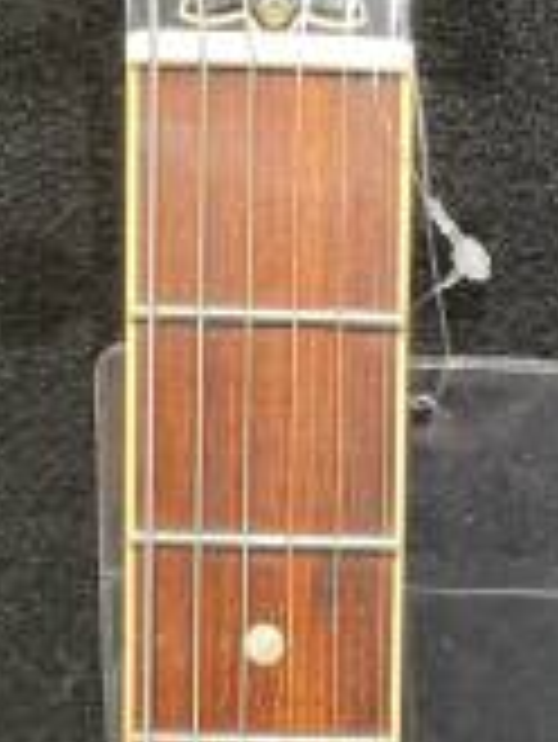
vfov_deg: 20.6
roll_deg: -3.3
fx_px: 1760
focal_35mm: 82
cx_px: 342
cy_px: 1084
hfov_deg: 18.0
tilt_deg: -32.1
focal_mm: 4.2
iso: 400
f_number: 1.6
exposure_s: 1/60
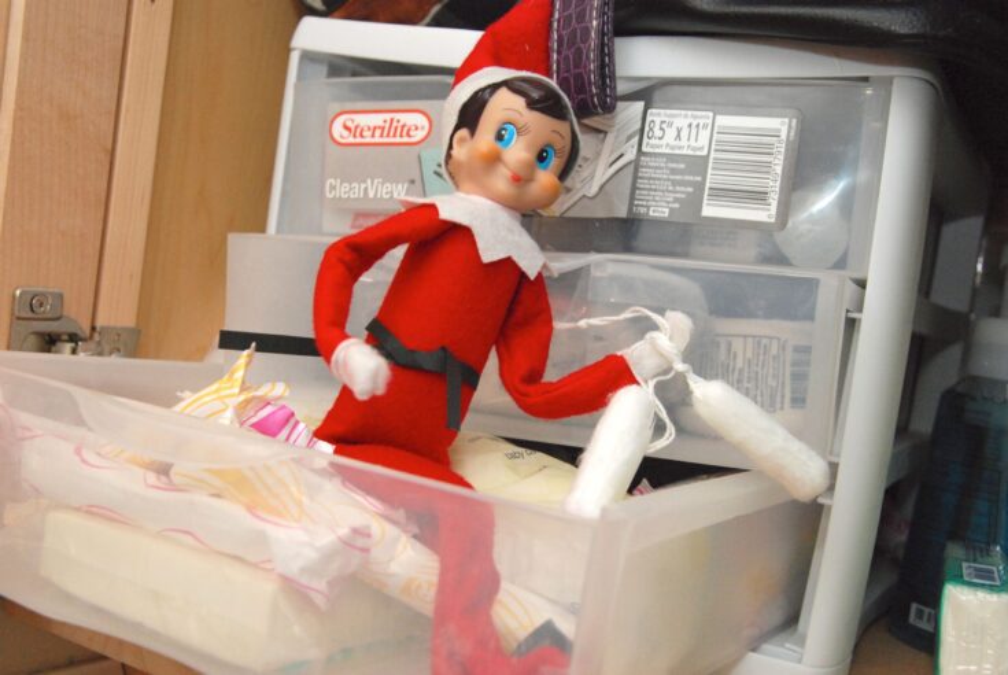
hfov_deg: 43.6
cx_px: 504
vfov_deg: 29.9
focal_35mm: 45
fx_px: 1261
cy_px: 338
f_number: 8
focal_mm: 30
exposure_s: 1/60
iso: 1250
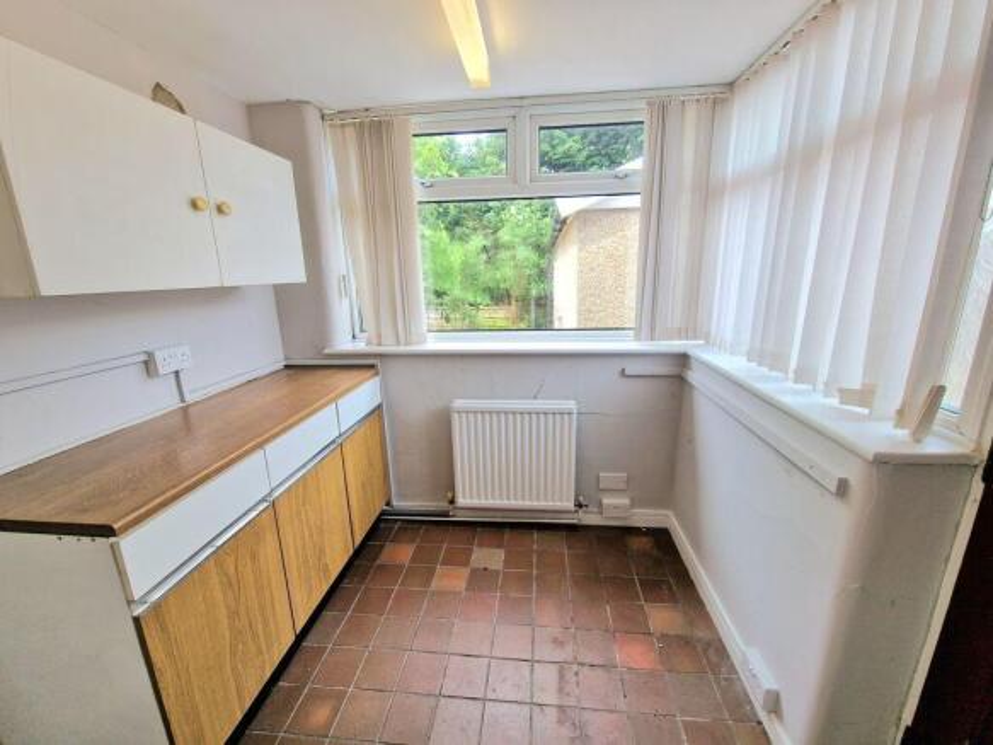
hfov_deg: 106.2
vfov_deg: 89.9
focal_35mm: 13
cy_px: 372
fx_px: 373
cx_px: 496
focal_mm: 2.2
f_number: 2.2
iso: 50
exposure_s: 1/139
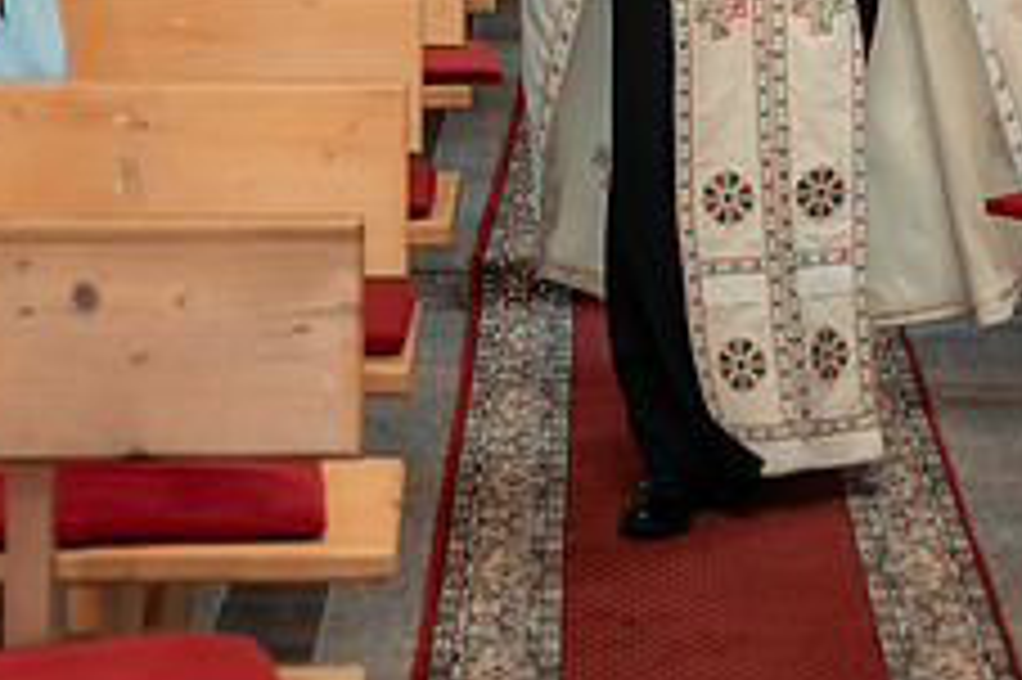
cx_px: 775
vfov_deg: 9.5
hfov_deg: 14.5
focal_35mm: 141
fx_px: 4000
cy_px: -254
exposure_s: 1/200
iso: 1600
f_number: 3.5
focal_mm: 50
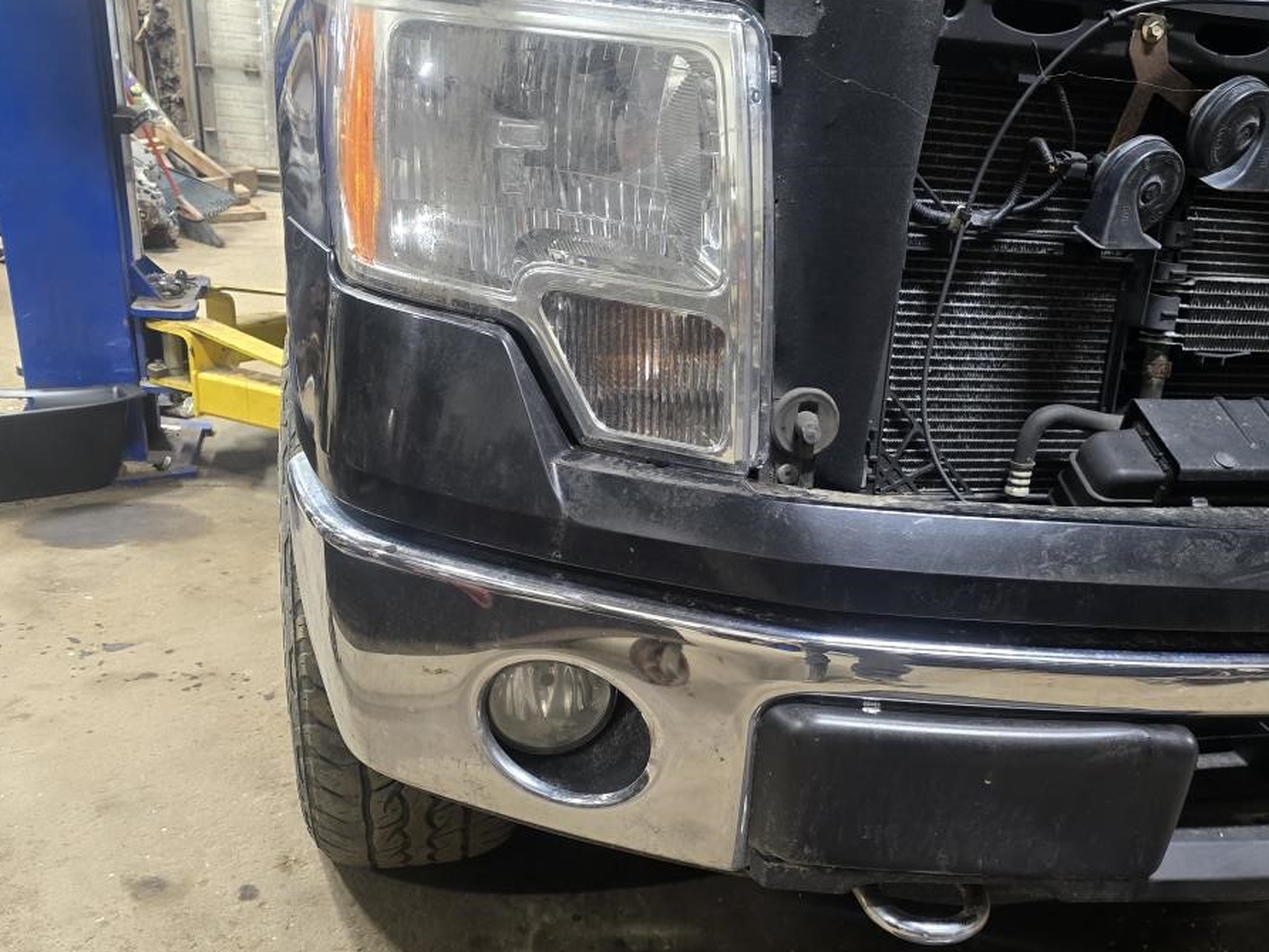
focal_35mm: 33
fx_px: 1210
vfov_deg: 42.6
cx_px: 753
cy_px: 598
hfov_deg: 55.0
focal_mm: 6.3
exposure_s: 1/60
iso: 800
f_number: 1.7
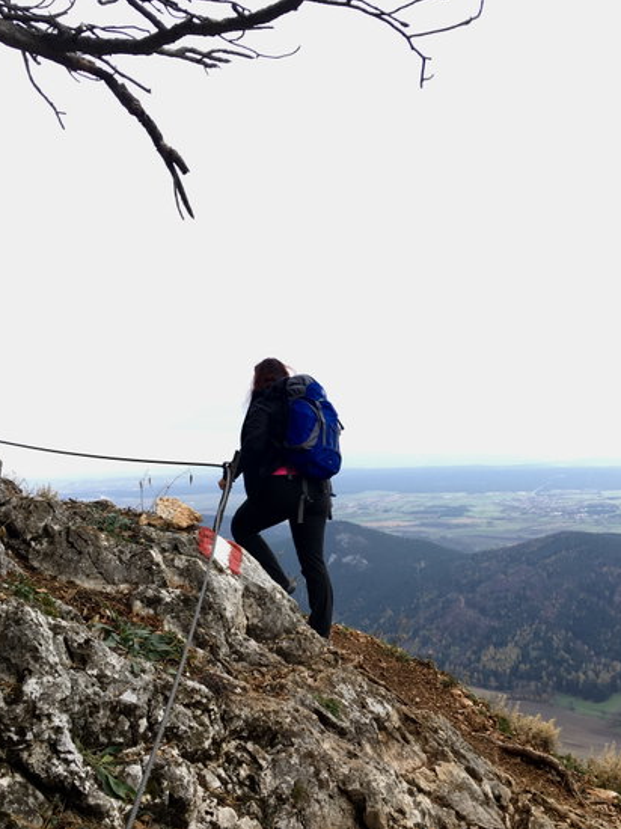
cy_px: 426
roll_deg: +0.8
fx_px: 862
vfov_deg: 51.4
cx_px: 368
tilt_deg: +0.5
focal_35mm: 36
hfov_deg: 39.5
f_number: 2.2
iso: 25
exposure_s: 1/176
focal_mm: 4.15
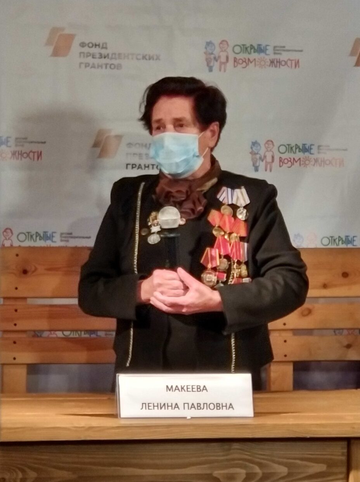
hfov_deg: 28.0
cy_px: 241
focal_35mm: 52
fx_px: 722
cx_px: 180
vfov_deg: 36.8
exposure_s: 1/50
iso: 640
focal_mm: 6.06
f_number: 2.6
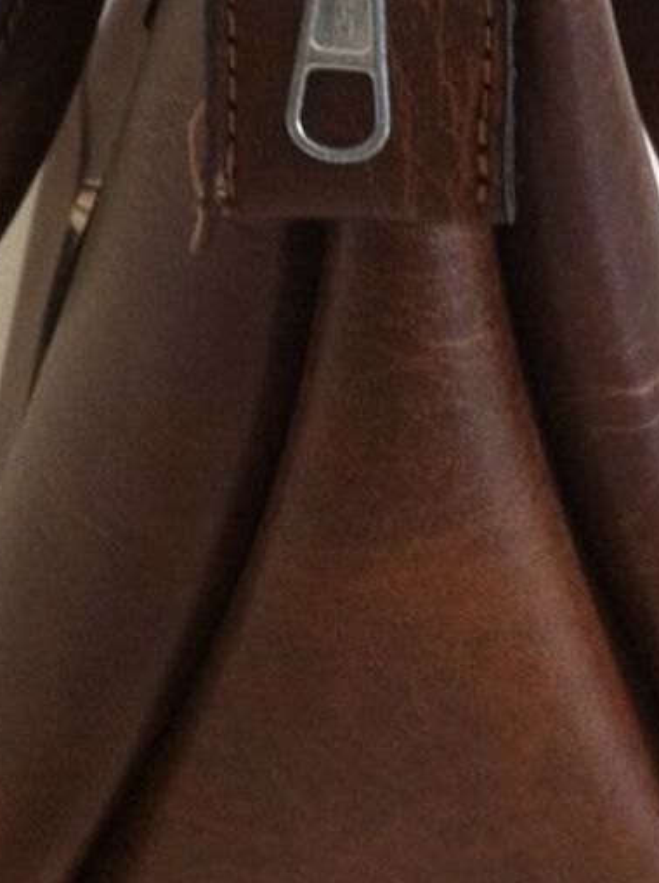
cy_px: 147
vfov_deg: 21.0
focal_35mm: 92
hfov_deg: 16.0
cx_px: 342
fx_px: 2342
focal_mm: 3.85
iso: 400
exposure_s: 1/17
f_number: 2.8
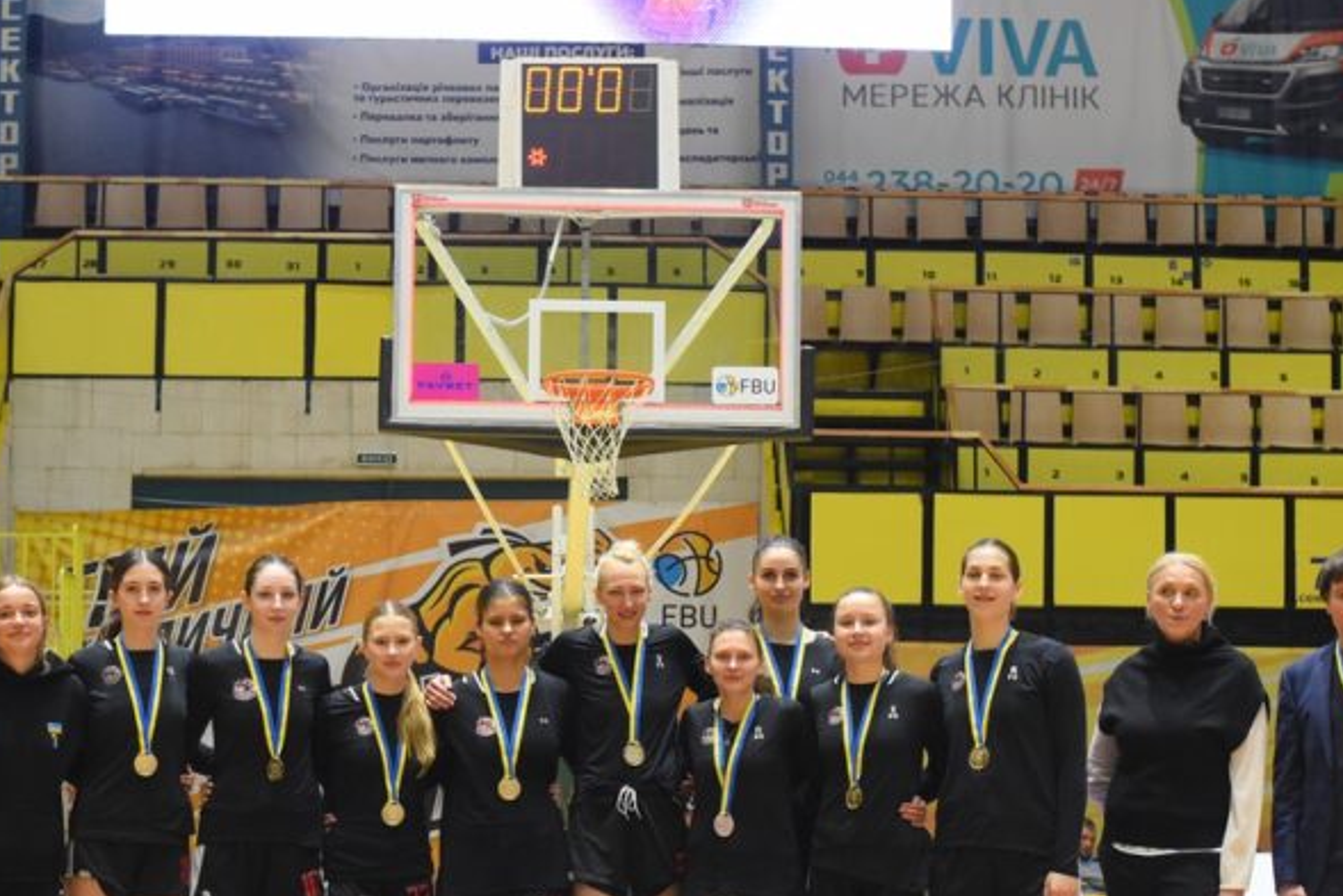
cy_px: 733
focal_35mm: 87
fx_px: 3246
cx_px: 600
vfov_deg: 15.6
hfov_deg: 23.4
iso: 4000
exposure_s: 1/500
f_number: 4
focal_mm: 50
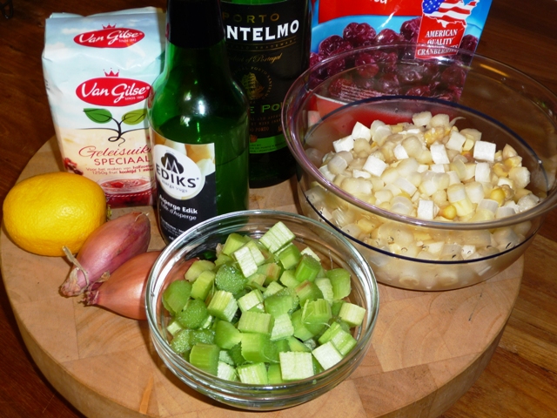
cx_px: 278
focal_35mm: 45
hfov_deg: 42.1
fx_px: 724
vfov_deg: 32.2
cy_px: 209
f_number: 4.1
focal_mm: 7.6
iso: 100
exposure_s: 1/30
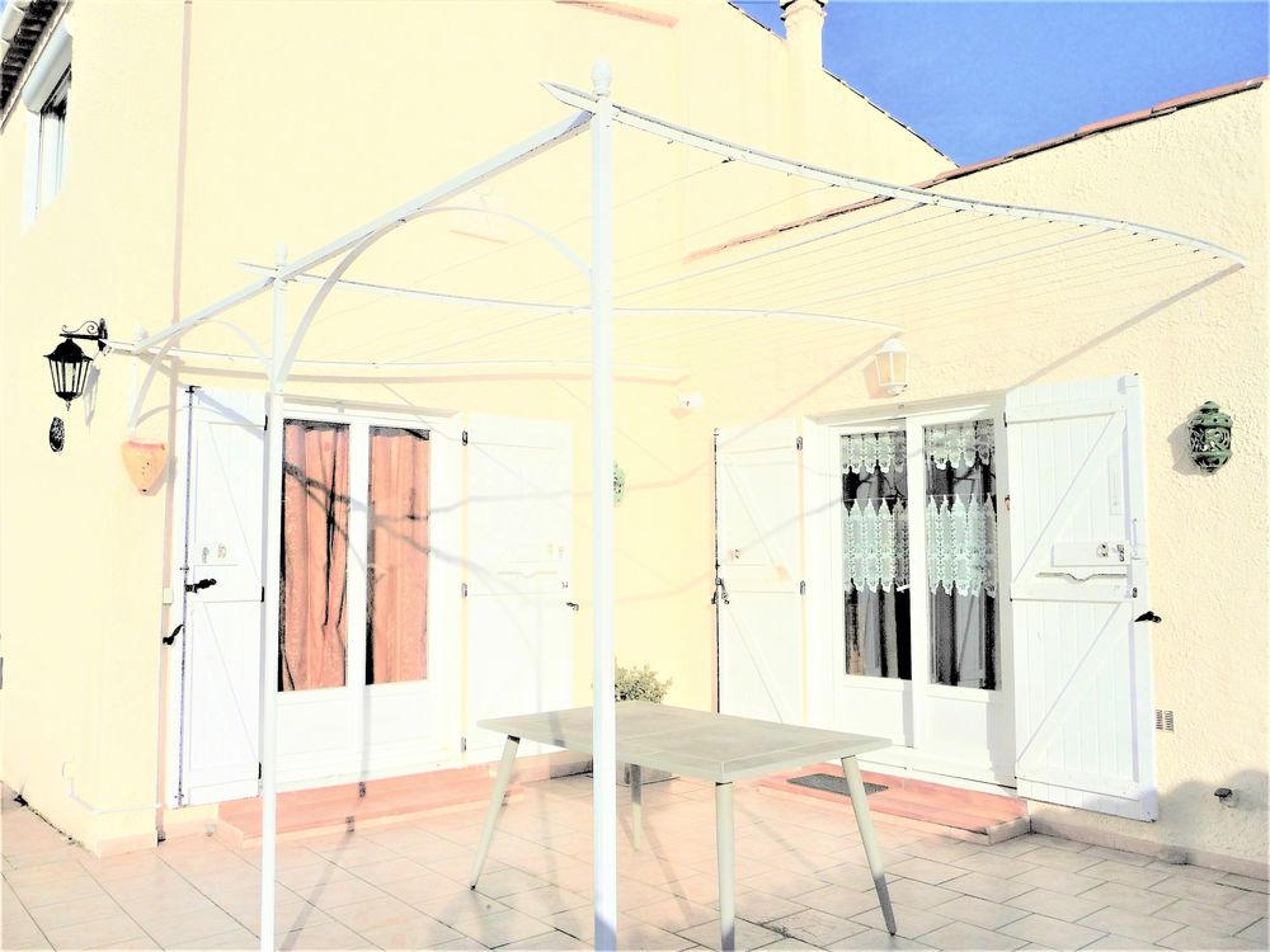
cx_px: 635
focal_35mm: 28
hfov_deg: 63.4
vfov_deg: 49.7
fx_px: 1027
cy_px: 476
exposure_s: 1/1000
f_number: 8
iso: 100
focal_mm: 4.7
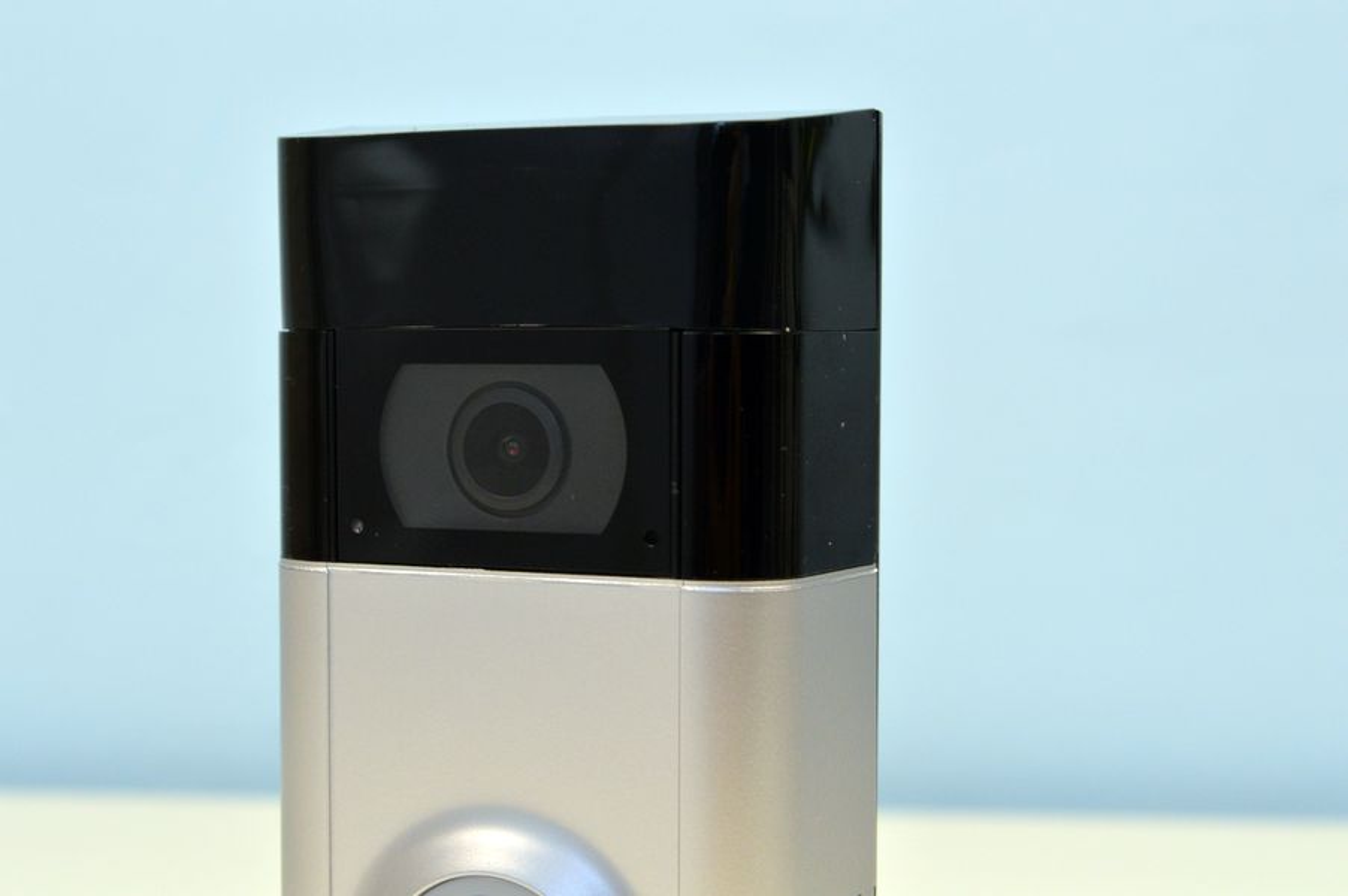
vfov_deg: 23.7
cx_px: 674
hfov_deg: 35.1
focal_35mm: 57
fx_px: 2133
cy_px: 448
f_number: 10
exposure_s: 1/25
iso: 800
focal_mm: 38
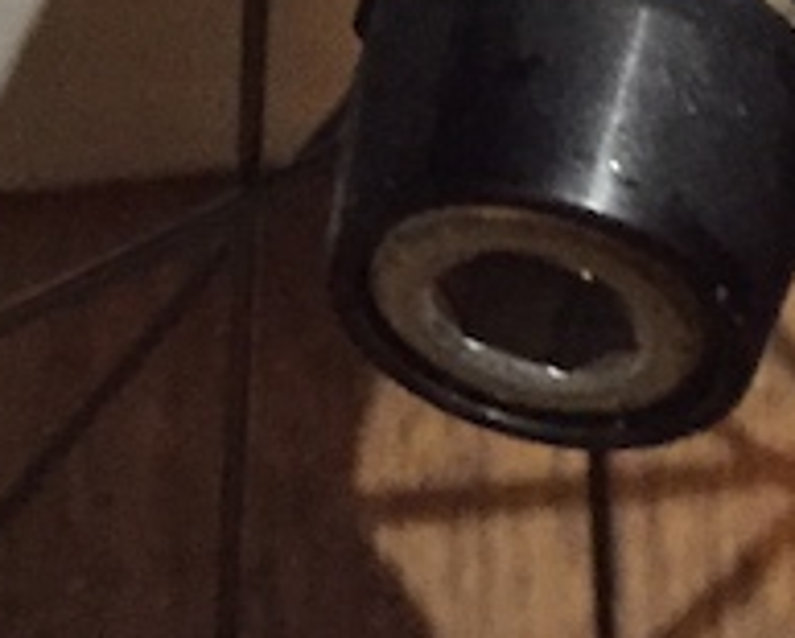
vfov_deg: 9.3
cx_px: 729
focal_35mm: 150
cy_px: -844
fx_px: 3535
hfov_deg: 12.7
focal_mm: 4.15
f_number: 2.2
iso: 400
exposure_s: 1/17
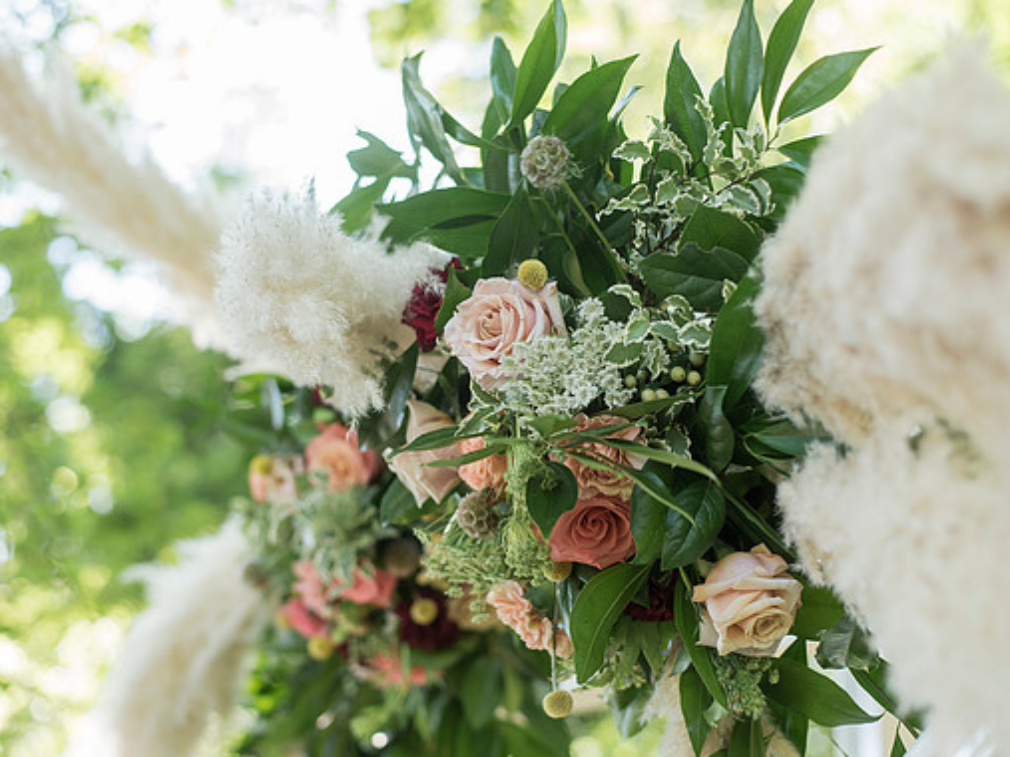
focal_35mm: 55
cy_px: 374
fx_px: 1604
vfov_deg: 26.5
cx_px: 512
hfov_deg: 34.9
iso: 400
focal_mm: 50
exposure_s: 1/500
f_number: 2.5
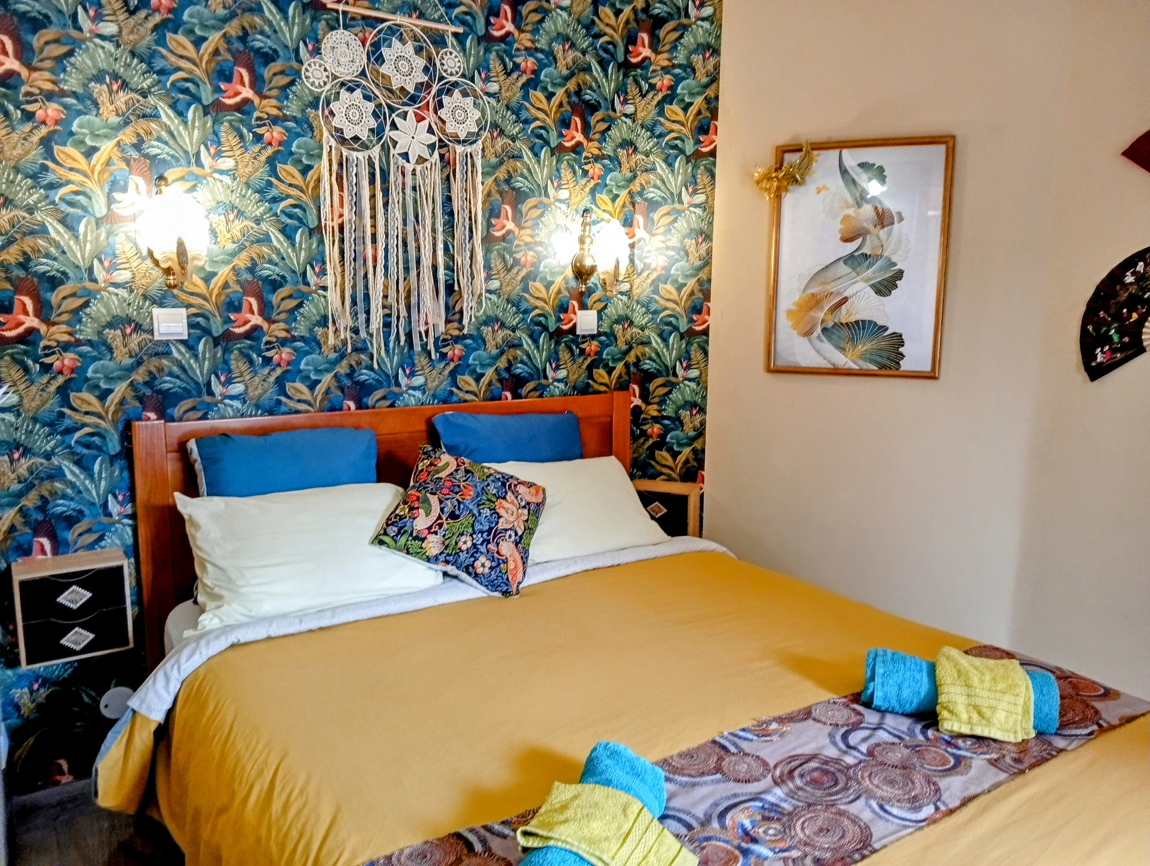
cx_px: 575
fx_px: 898
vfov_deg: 51.5
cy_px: 433
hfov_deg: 65.2
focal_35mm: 27
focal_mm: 3.98
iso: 574
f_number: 1.8
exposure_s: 1/33.3
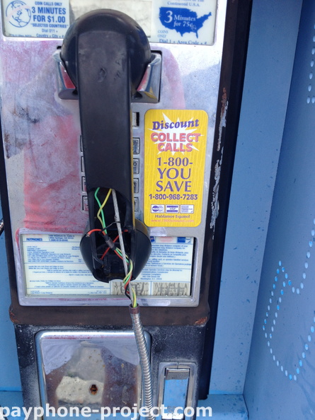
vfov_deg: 52.6
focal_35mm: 35
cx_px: 158
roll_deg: +0.2
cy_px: 210
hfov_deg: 40.7
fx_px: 425
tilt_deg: -30.4
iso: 50
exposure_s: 1/418
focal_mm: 4.28
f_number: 2.4
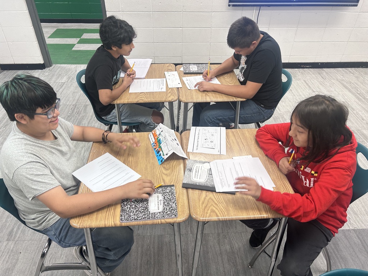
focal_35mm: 26
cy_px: 138
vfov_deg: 53.1
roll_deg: -1.0
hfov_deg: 67.3
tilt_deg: -36.3
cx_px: 184
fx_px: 276
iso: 64
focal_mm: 5.7
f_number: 1.5
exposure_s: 1/60
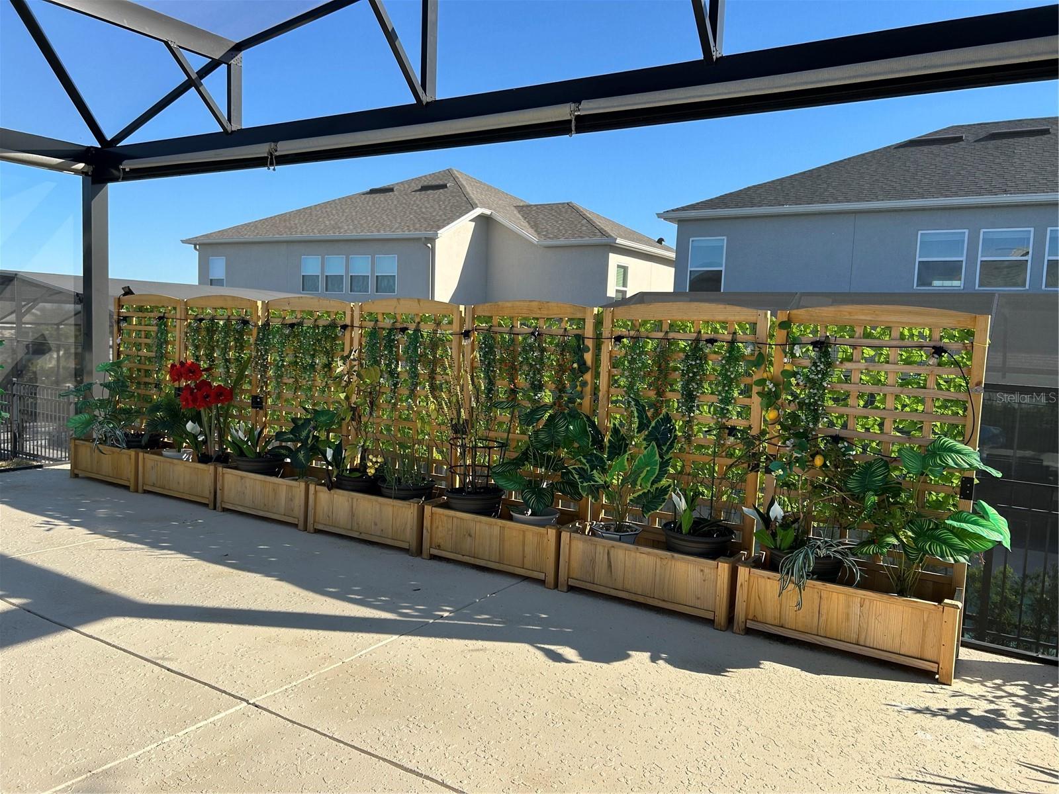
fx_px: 795
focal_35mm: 26
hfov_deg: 67.3
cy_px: 397
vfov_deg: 53.1
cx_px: 530
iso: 50
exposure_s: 1/1621
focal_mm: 5.7
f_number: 1.5
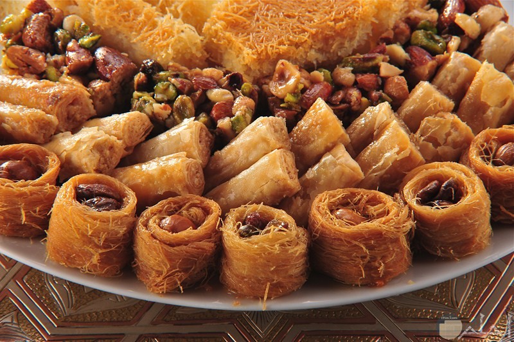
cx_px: 257
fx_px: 1926
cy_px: 171
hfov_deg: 15.2
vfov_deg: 10.1
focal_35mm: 135
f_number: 22
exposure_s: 1/200
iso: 200
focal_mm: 135
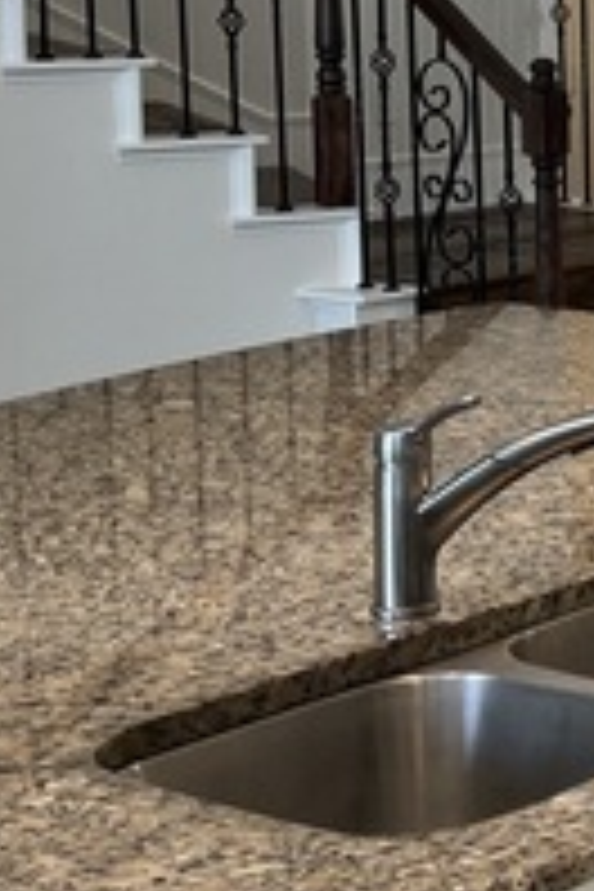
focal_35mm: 91
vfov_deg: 22.0
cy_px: 144
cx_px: 1460
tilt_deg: -6.1
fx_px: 2252
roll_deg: -1.1
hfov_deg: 11.9
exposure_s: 1/120
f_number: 1.6
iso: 80
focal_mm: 5.1
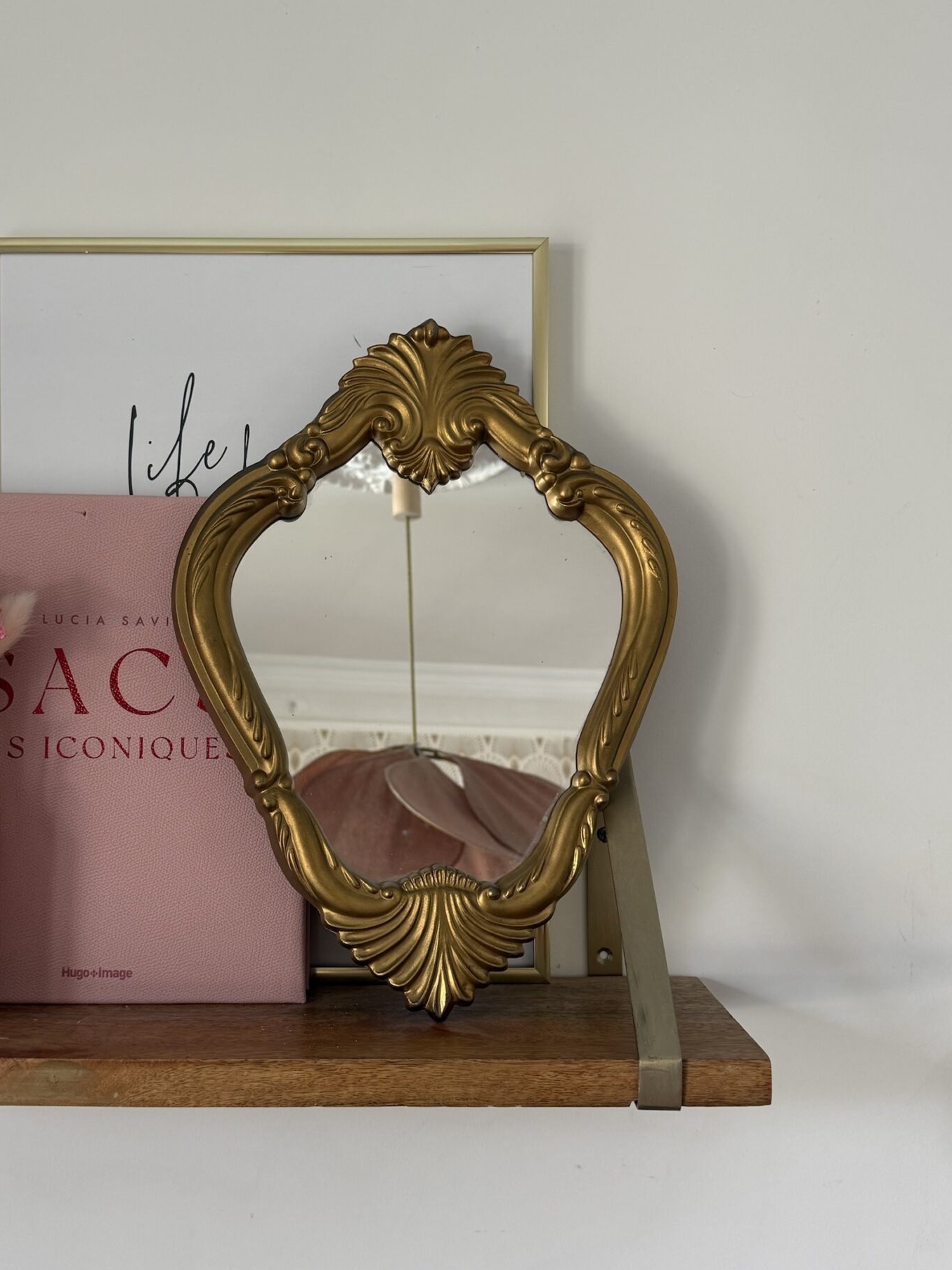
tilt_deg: +1.4
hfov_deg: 41.7
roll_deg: -1.4
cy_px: 675
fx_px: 1247
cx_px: 425
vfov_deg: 53.9
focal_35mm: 34
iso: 125
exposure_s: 1/121
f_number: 1.78
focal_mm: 6.76
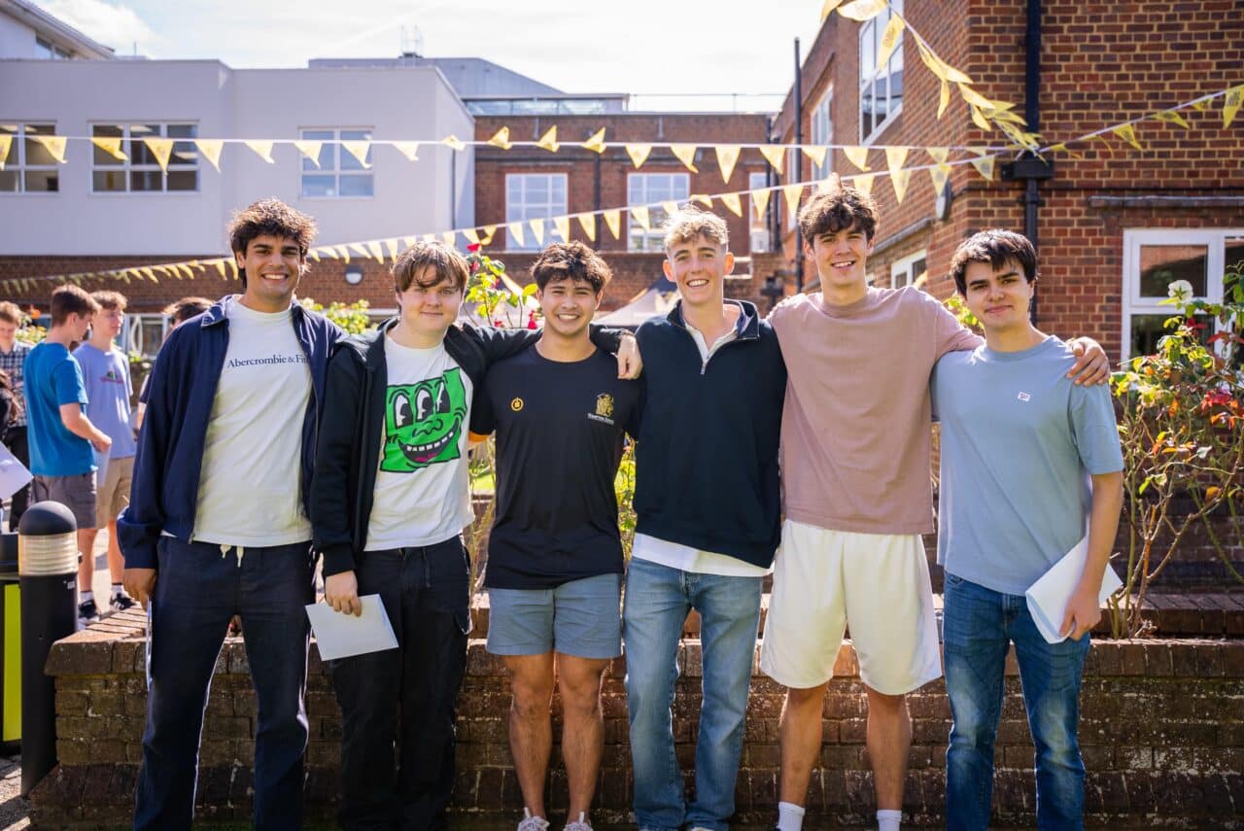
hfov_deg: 56.6
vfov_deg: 39.6
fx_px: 1155
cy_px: 416
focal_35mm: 33
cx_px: 622
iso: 100
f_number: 2.8
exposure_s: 1/400
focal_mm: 33.4
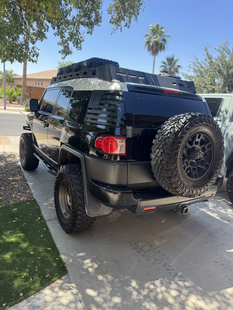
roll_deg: -6.6
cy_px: 155
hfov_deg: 56.8
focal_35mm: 24
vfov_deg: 71.6
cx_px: 116
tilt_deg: -15.3
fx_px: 215
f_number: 1.78
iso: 80
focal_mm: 6.76
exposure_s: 1/842
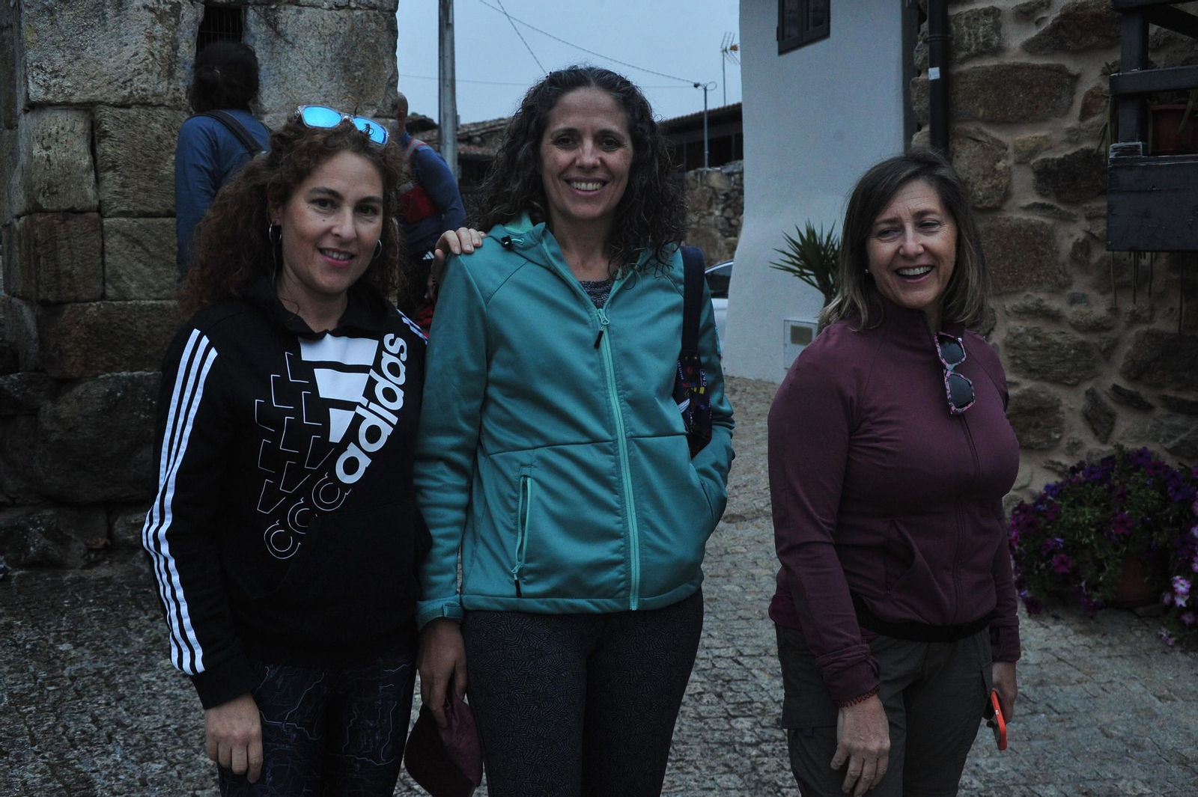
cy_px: 398
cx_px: 599
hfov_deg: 44.5
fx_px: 1463
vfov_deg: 30.5
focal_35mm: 44
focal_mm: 44
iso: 2500
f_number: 5.6
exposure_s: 1/100
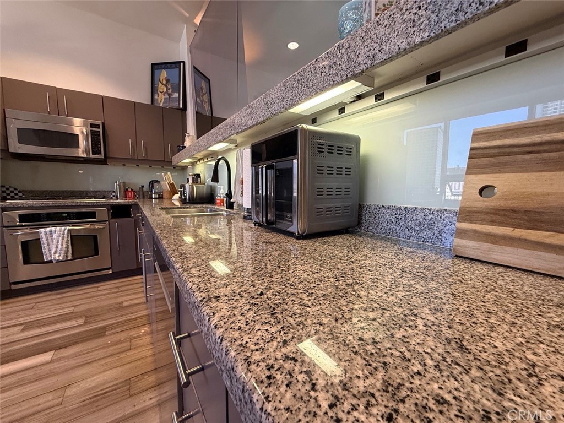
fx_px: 228
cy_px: 212
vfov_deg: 85.7
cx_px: 282
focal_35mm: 14
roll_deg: -0.4
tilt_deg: -5.8
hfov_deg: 102.1
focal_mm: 2.22
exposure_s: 1/60
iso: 400
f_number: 2.2
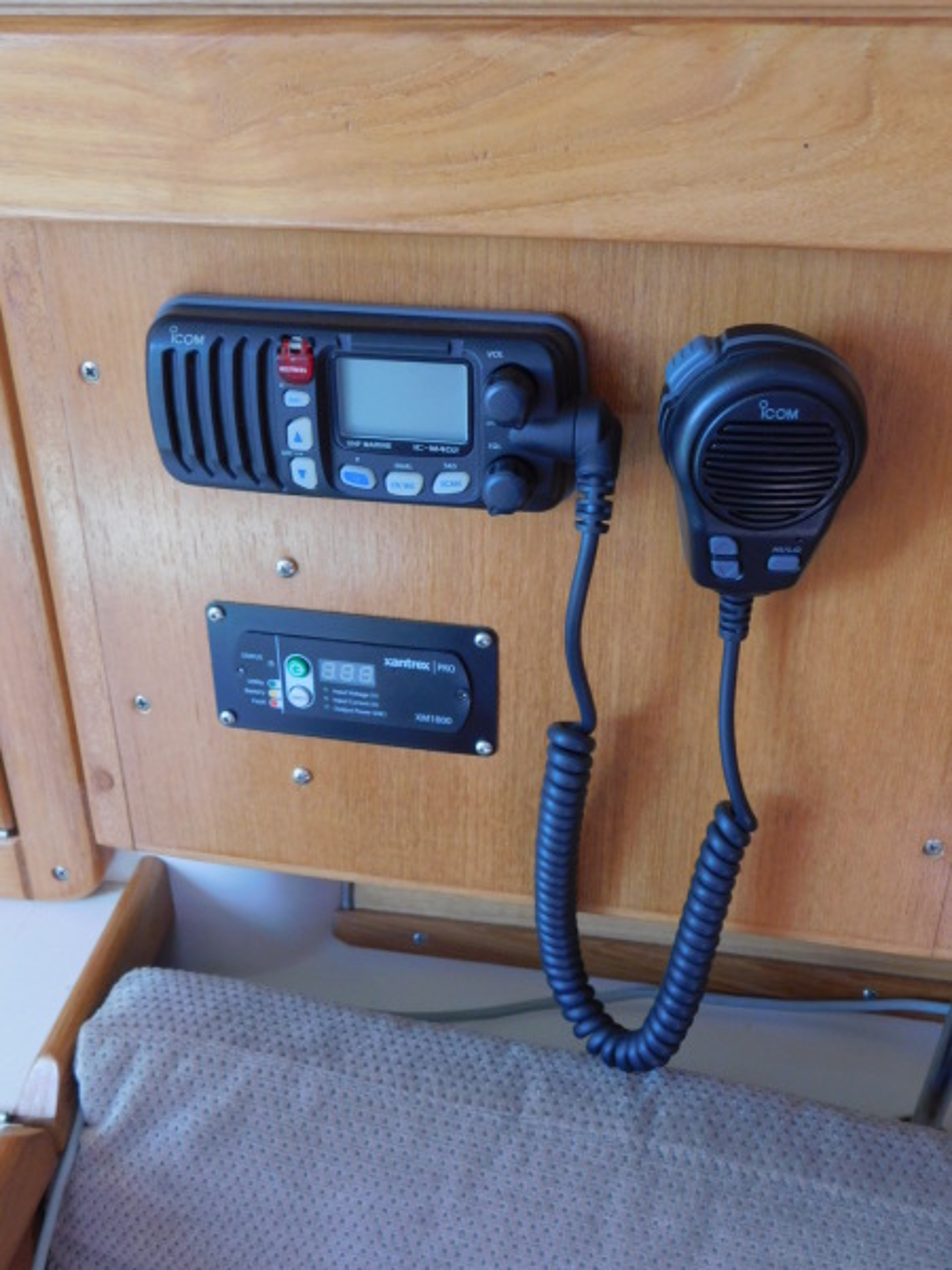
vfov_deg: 51.4
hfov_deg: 39.7
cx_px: 476
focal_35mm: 36
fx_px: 1320
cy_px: 635
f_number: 3.5
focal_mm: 6.3
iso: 220
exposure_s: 1/30
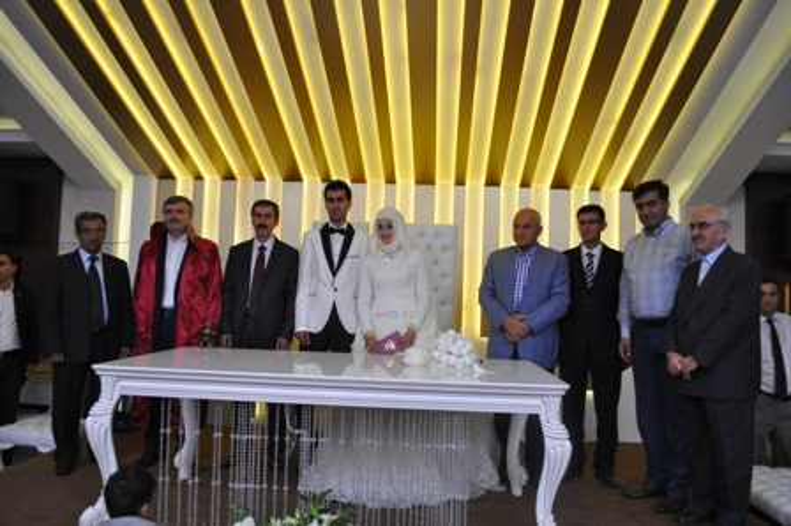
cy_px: 263
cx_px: 396
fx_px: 593
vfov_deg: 47.9
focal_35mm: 27
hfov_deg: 67.4
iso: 800
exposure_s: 1/60
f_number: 4
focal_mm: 18
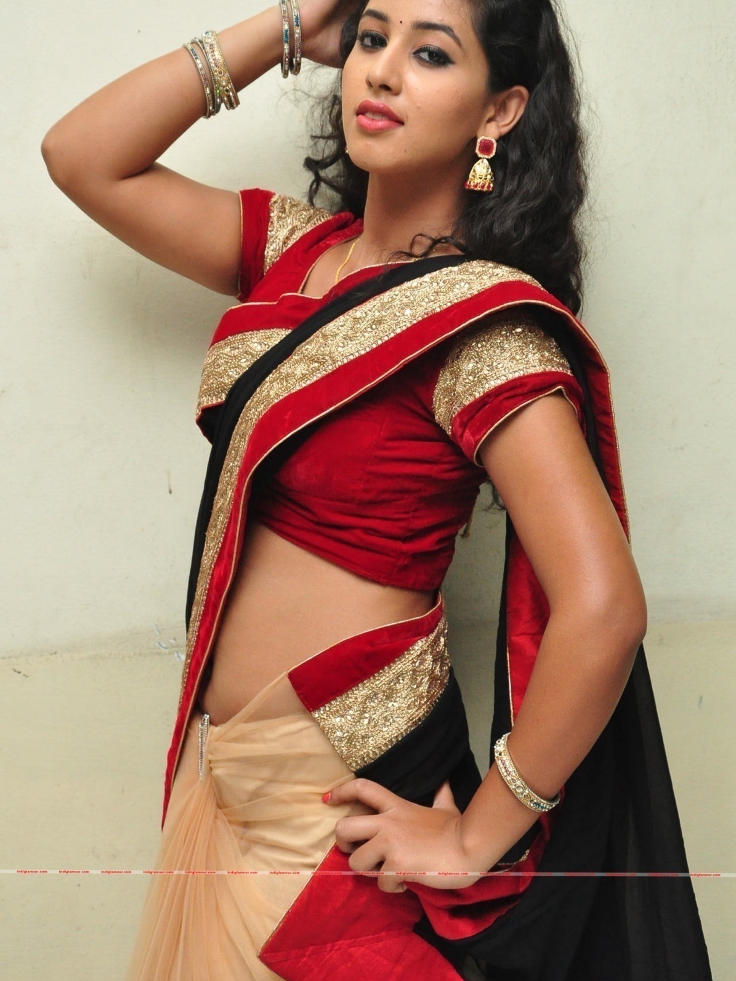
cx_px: 368
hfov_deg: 20.0
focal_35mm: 74
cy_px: 430
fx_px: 2085
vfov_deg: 26.5
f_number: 7.1
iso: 1600
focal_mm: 45
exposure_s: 1/125
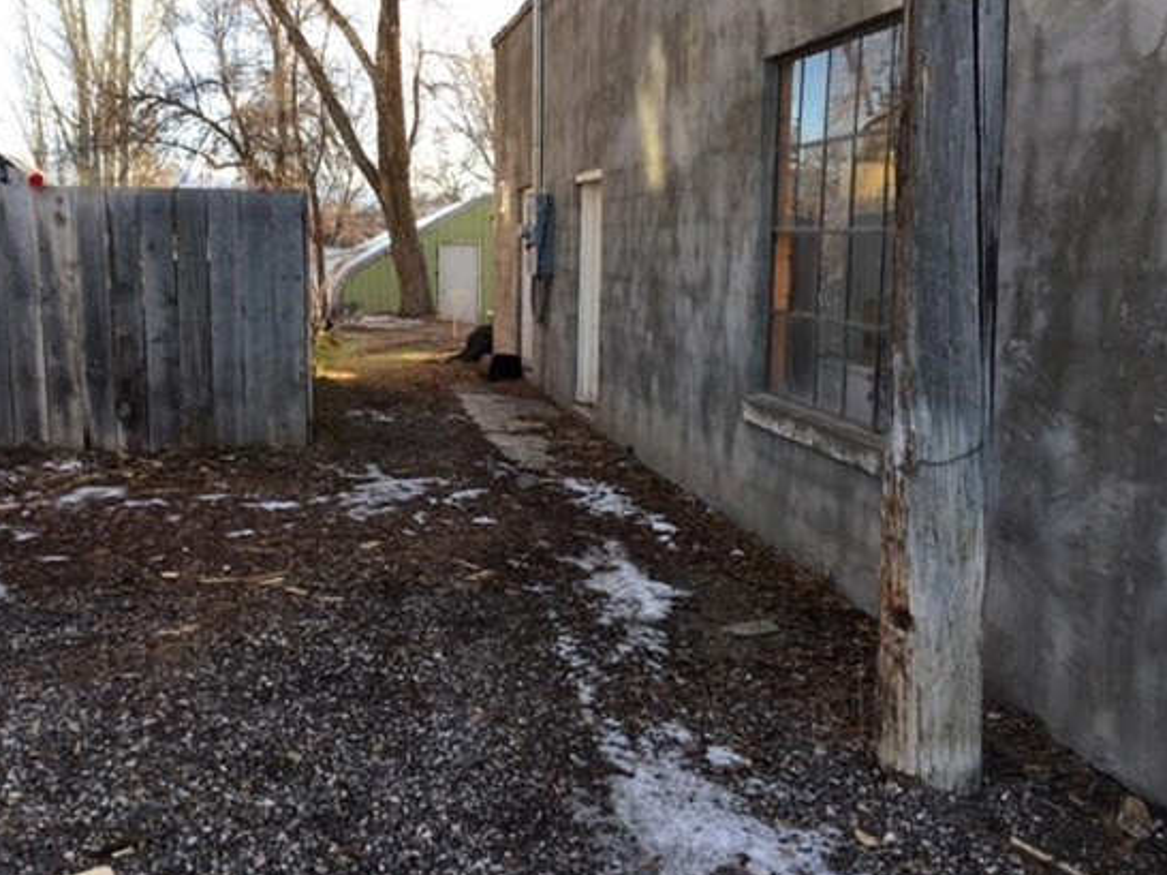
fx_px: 1146
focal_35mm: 34
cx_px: 573
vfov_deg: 41.7
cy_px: 392
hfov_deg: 54.0
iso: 25
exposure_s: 1/170
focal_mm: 4.15
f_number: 2.2
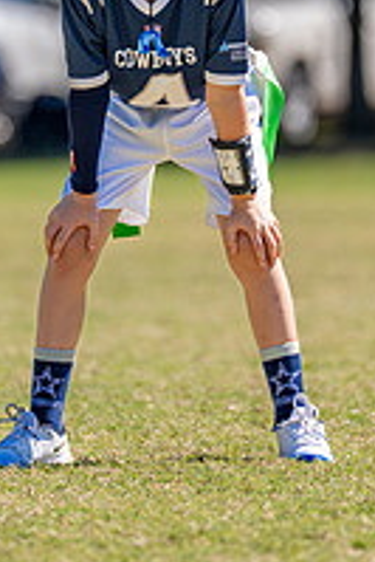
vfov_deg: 3.2
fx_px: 10091
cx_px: 146
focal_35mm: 647
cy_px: 23
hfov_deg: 2.1
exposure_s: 1/2000
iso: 160
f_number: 2.8
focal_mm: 200
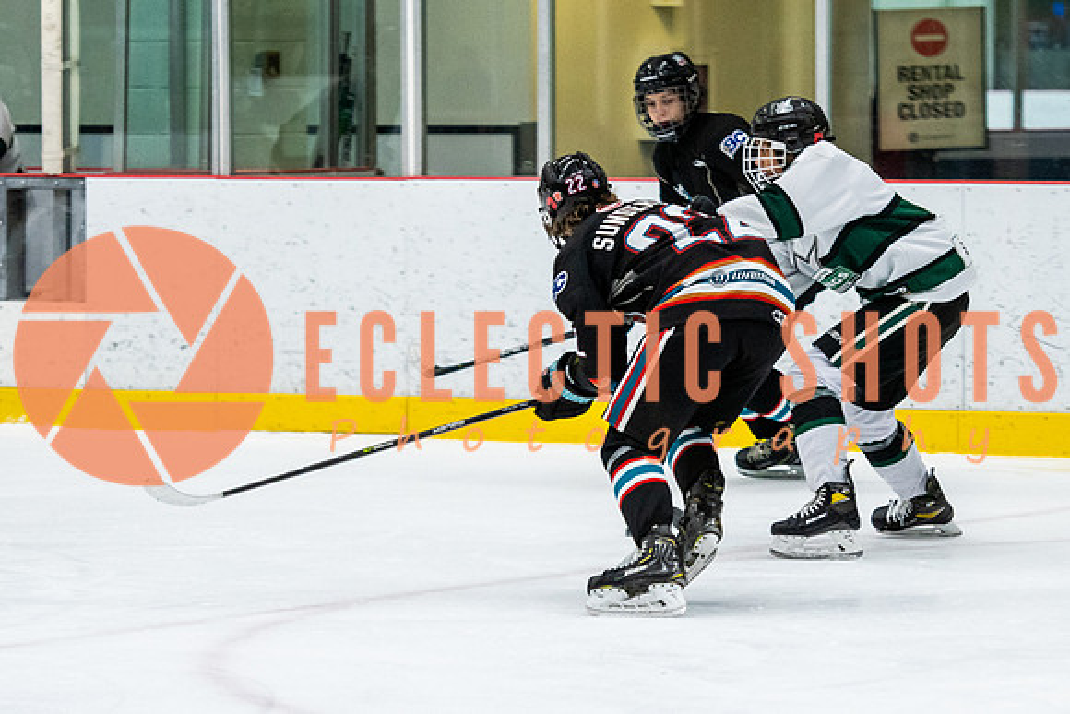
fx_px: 7320
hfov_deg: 8.4
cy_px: 247
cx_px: 656
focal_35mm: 246
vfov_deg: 5.6
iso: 1800
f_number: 2.8
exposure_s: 1/640
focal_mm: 120
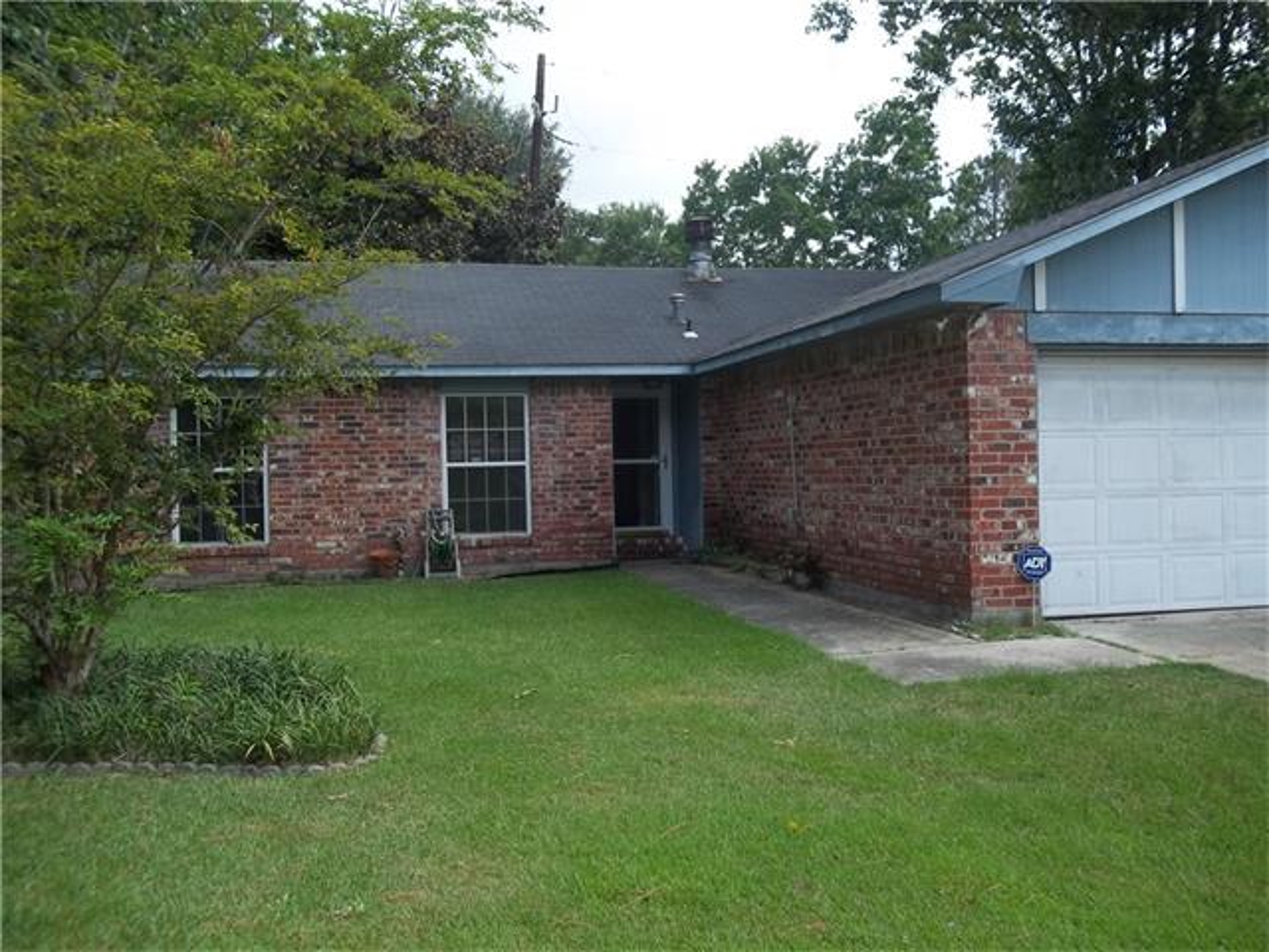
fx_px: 1173
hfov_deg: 56.8
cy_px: 476
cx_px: 634
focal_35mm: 32
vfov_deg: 44.2
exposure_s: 1/500
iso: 64
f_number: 2.9
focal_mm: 5.7
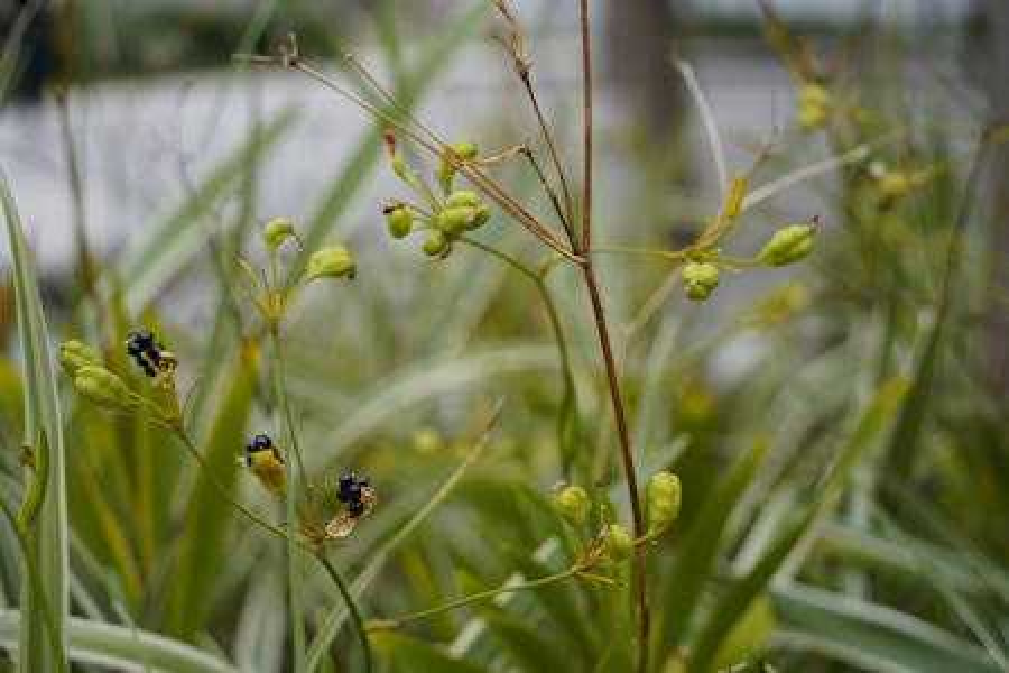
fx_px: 1934
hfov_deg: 29.2
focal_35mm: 69
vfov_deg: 19.7
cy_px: 336
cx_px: 504
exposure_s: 1/160
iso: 200
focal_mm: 69
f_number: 4
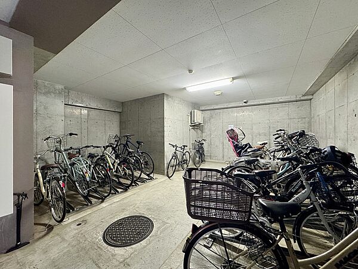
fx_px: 145
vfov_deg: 85.7
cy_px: 134
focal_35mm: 14
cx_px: 179
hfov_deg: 102.1
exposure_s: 1/50
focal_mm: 2.22
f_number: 2.2
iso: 320
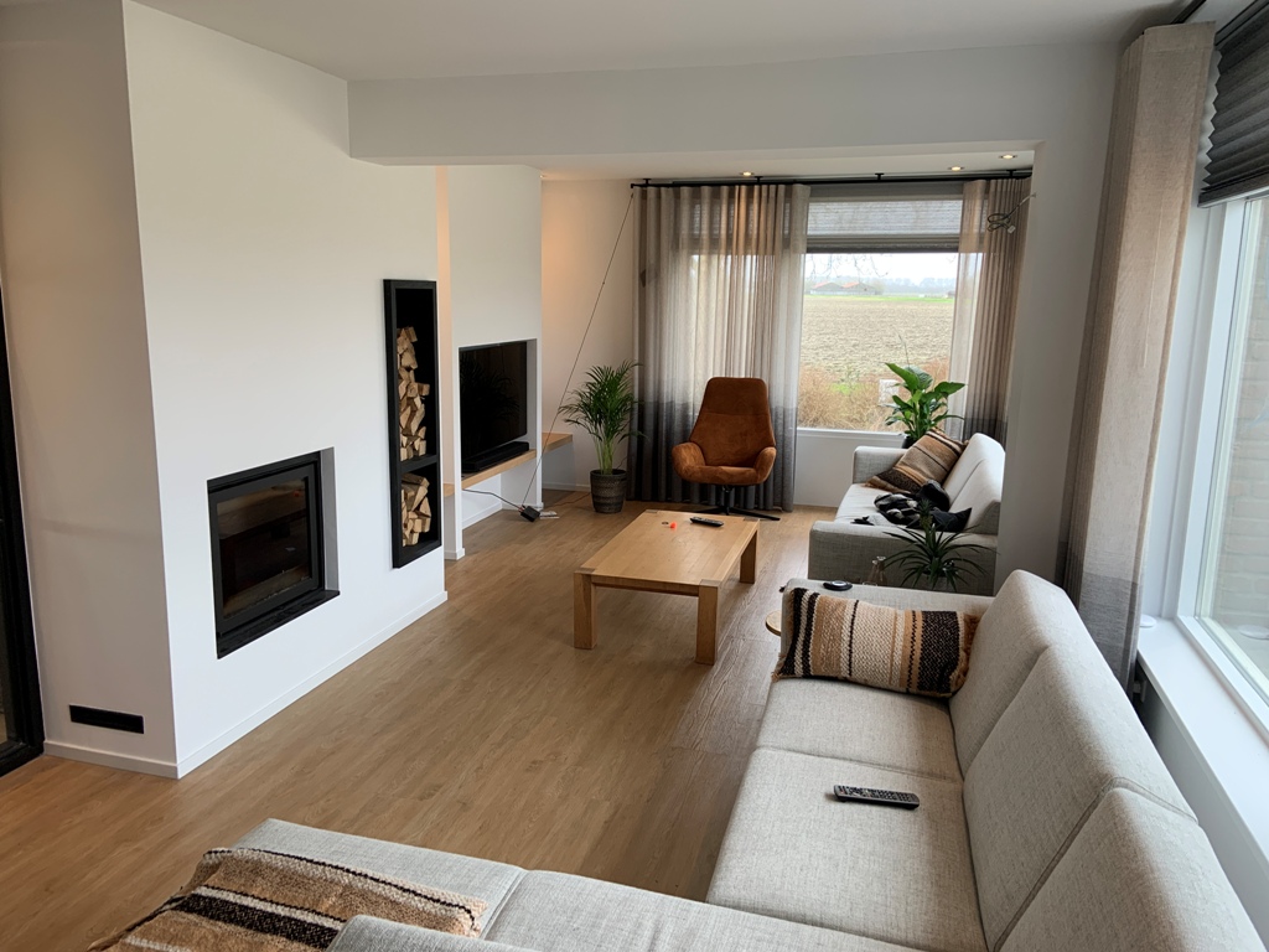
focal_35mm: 26
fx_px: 953
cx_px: 634
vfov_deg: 53.1
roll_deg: -0.8
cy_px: 476
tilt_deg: -9.2
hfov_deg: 67.3
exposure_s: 1/121
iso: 64
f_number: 1.8
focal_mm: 4.25
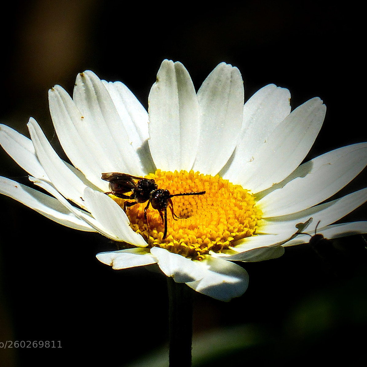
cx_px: 147
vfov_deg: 1.2
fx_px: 17057
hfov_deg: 1.2
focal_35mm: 1422
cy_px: 184
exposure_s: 1/500
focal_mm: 108
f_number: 8
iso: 100
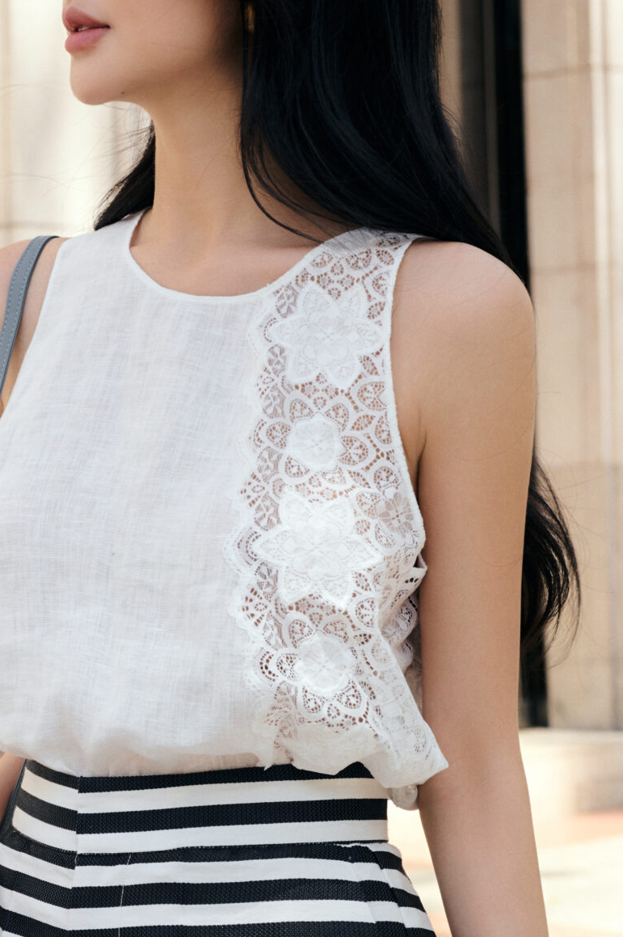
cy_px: 587
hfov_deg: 12.9
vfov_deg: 19.3
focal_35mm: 106
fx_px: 2755
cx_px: 186
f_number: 5.6
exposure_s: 1/125
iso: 100
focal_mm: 48
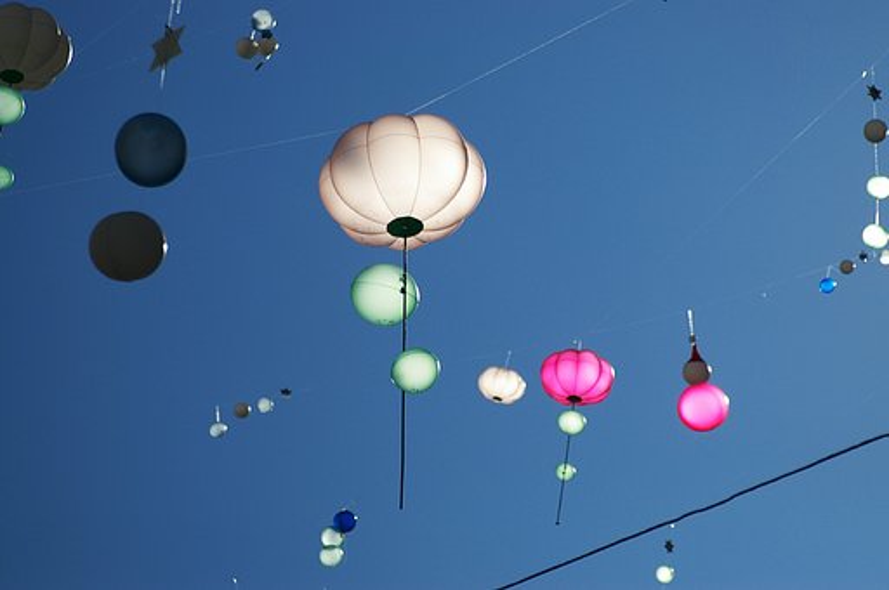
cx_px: 444
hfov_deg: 16.5
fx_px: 3071
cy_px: 295
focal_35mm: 124
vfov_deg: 11.0
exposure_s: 1/4000
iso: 200
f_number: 6.7
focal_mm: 83
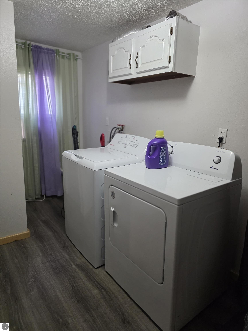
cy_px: 166
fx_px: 220
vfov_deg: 73.9
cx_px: 124
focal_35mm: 23
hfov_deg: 58.9
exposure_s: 1/120
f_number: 1.7
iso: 640
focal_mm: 6.3
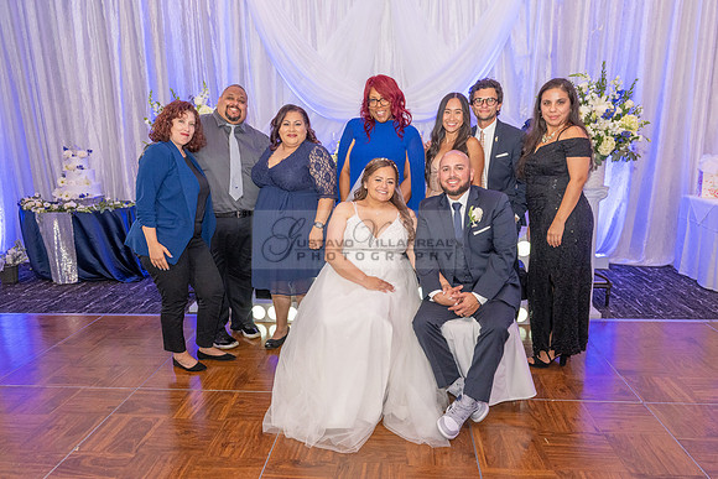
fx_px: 527
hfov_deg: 68.5
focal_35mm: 26
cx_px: 346
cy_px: 256
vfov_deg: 48.9
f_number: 4
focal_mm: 24
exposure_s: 1/200
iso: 1600
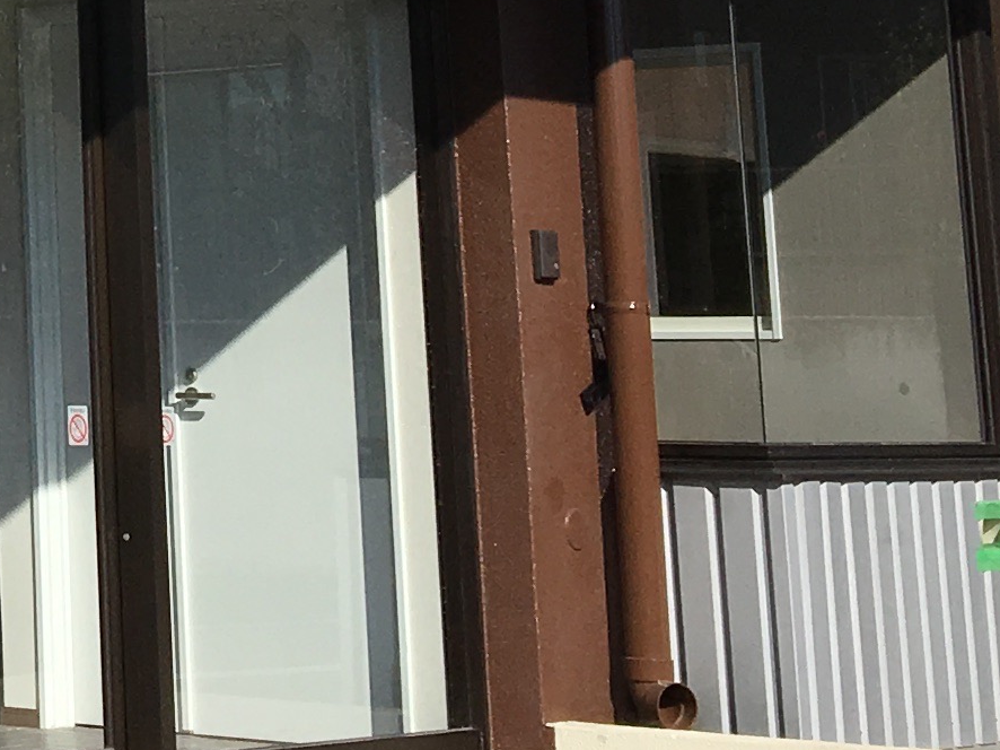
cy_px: -464
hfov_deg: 13.9
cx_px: -573
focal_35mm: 132
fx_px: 3812
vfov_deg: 10.7
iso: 25
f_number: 2.2
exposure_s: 1/3663
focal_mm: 4.15
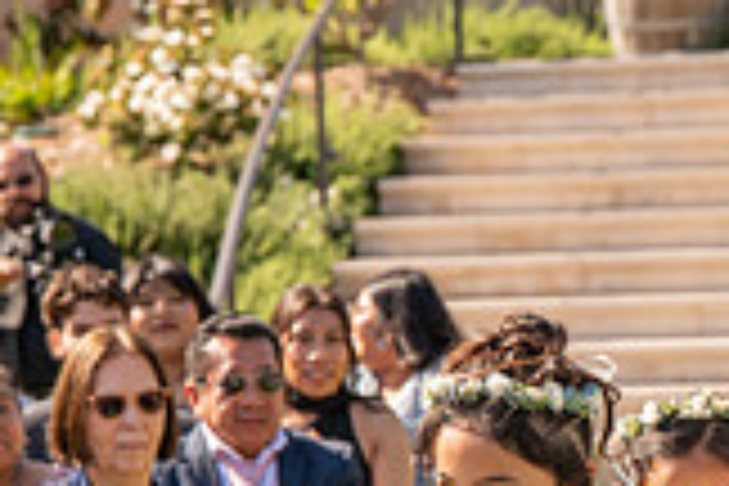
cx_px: 508
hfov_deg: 8.2
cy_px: 668
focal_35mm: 250
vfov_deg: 5.5
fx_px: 5062
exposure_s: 1/1000
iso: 200
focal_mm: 70
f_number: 4.5
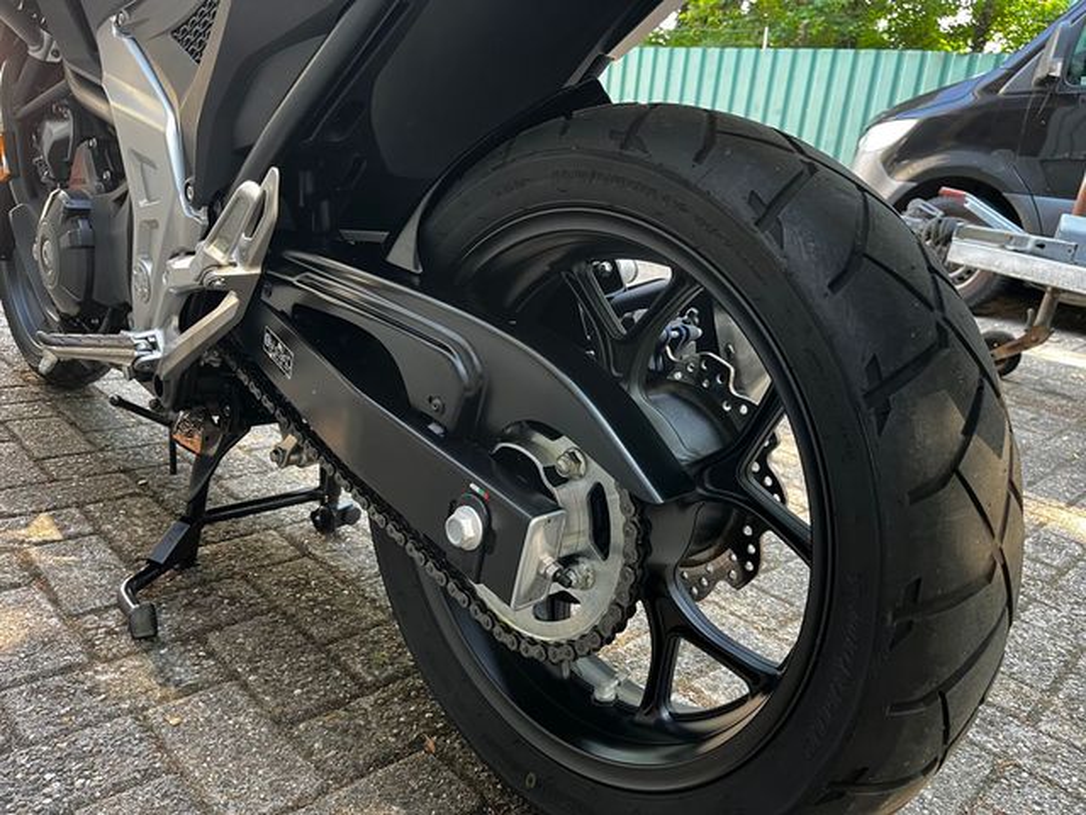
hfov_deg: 67.3
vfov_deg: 53.1
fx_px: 816
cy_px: 408
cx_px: 543
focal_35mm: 26
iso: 125
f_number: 1.6
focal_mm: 5.1
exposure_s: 1/63
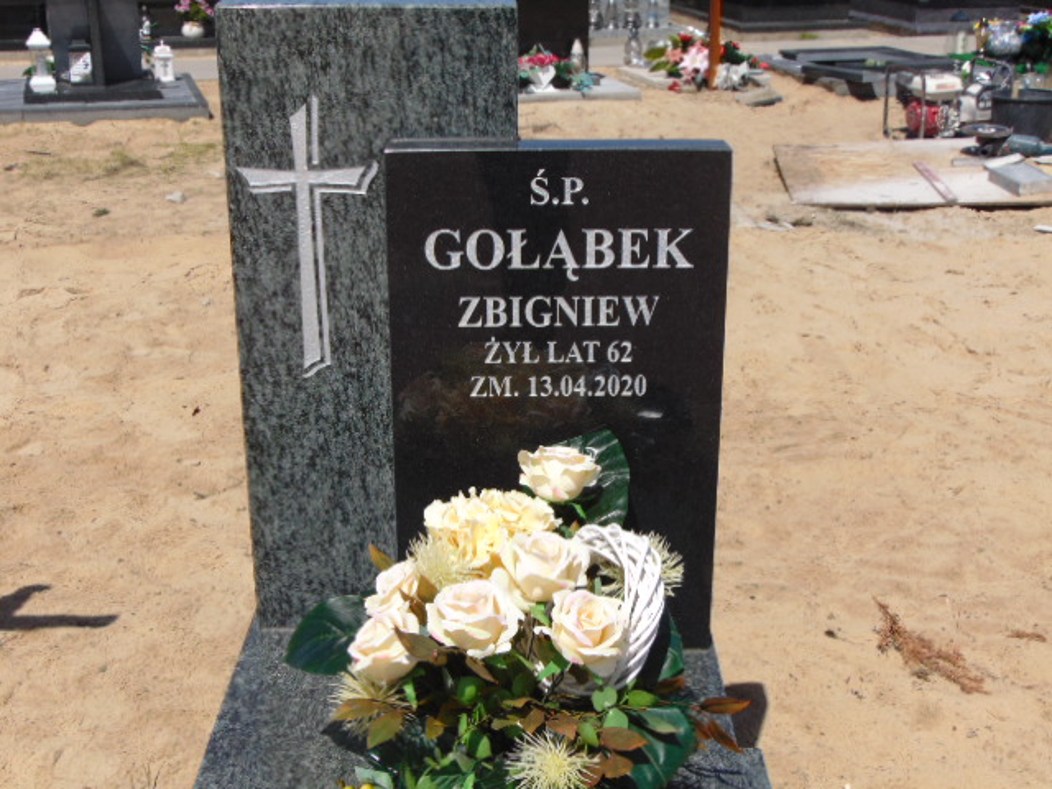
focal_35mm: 50
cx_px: 526
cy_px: 394
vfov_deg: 29.1
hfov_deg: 38.2
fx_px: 1520
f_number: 9
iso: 80
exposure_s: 1/320
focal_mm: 9
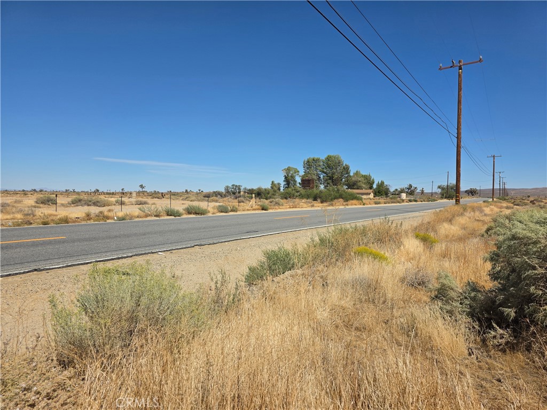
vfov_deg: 58.9
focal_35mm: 23
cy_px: 205
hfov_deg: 73.9
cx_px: 274
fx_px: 363
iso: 64
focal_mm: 6.3
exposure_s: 1/7944
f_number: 1.7
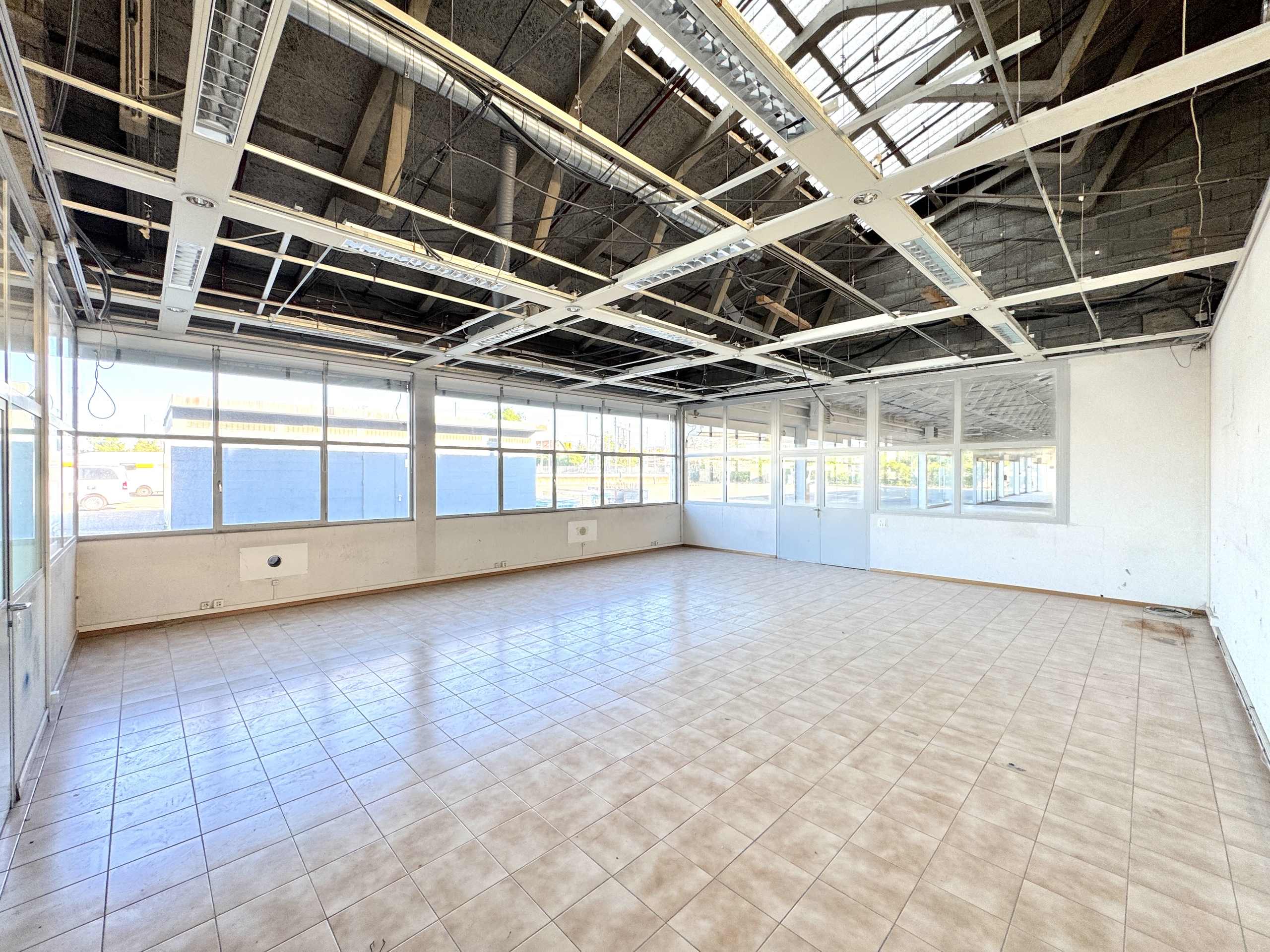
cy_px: 476
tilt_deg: -0.4
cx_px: 635
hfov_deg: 102.1
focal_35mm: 14
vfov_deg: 85.7
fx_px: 514
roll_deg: +0.0
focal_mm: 2.22
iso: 50
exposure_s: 1/99
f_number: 2.2
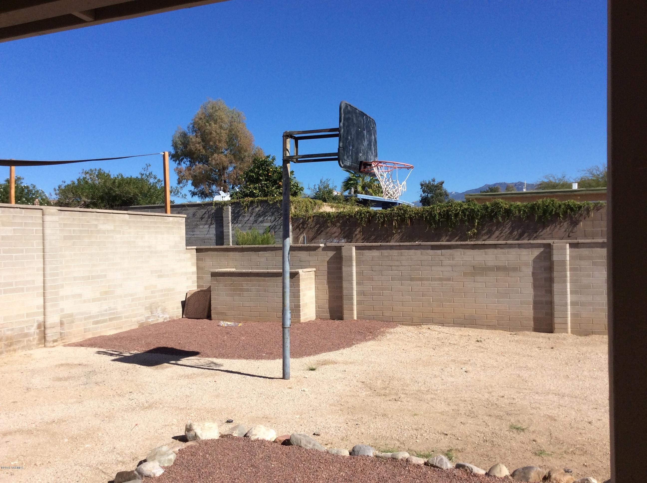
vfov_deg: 44.1
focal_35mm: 32
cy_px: 242
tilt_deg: -0.5
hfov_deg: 56.9
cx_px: 324
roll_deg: +1.5
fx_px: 597
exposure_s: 1/1972
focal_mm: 3.3
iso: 32
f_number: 2.4
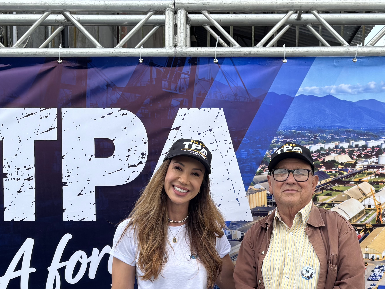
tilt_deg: -3.1
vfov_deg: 25.6
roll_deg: +2.4
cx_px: 245
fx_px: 623
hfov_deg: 34.1
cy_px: 238
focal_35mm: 56
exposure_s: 1/1092
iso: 50
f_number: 1.6
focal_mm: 5.96
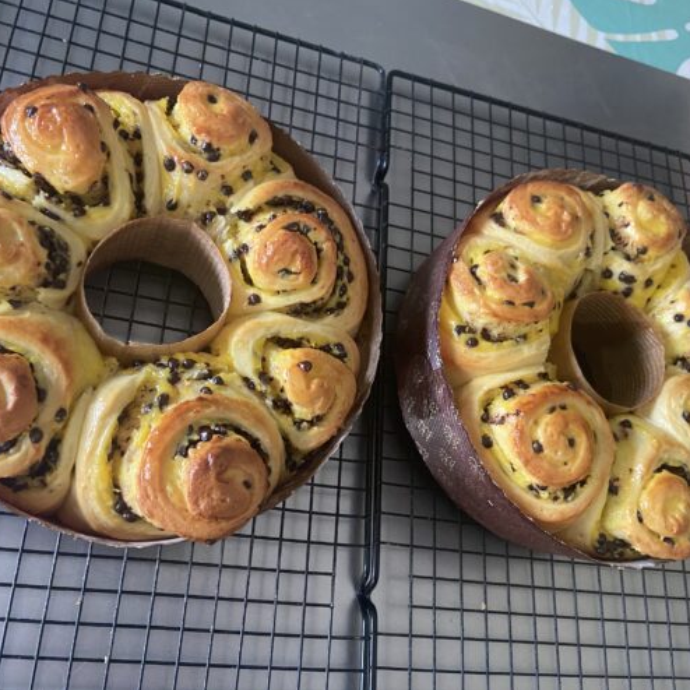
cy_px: 344
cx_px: 315
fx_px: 699
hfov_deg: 52.5
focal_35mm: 31
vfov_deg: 52.5
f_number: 1.8
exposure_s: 1/60
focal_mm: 4.25
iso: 250
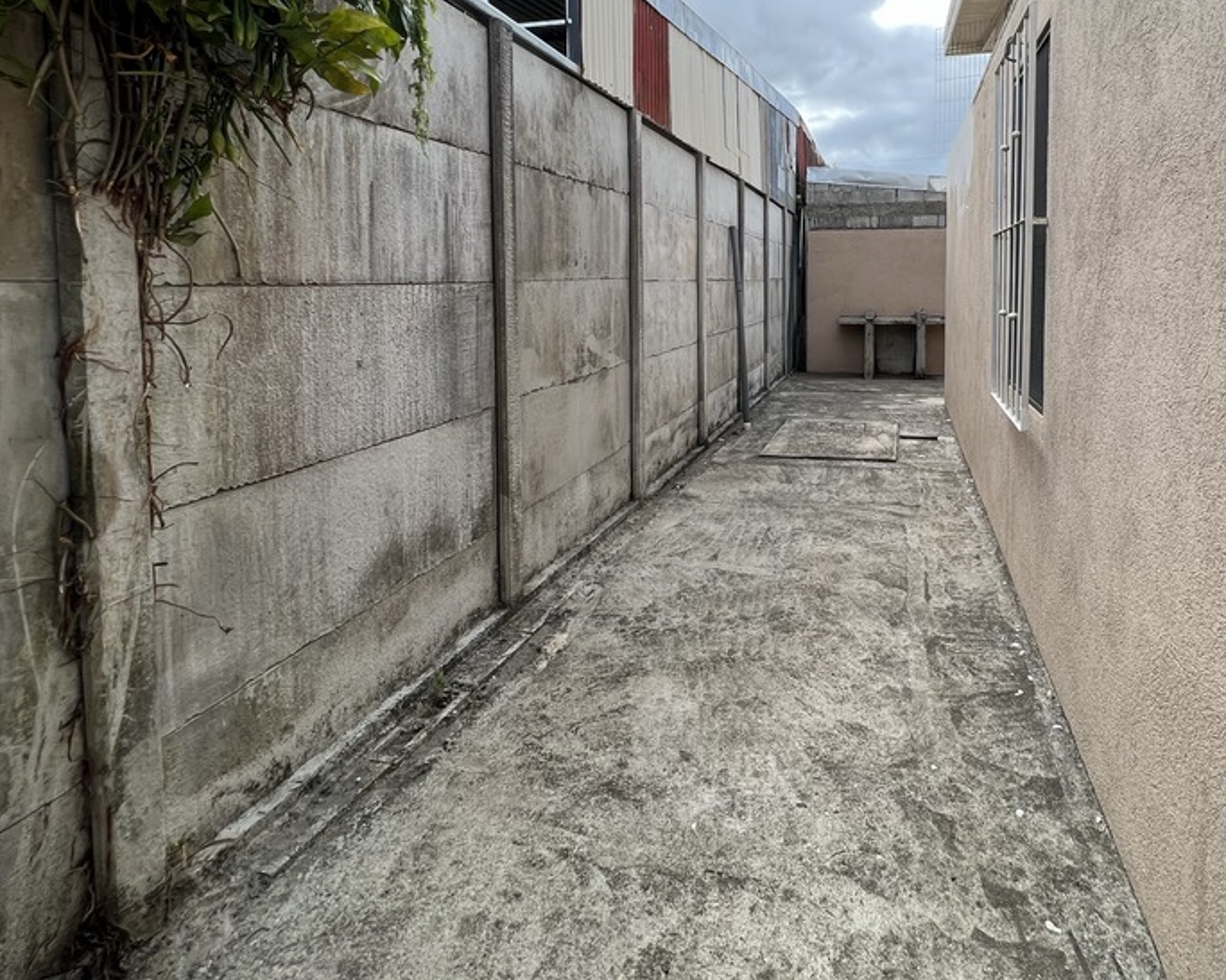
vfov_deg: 68.8
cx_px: 760
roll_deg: +0.3
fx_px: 689
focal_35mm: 19
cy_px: 324
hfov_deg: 81.9
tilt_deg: -4.0
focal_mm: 1.57
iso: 32
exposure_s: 1/619
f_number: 1.8
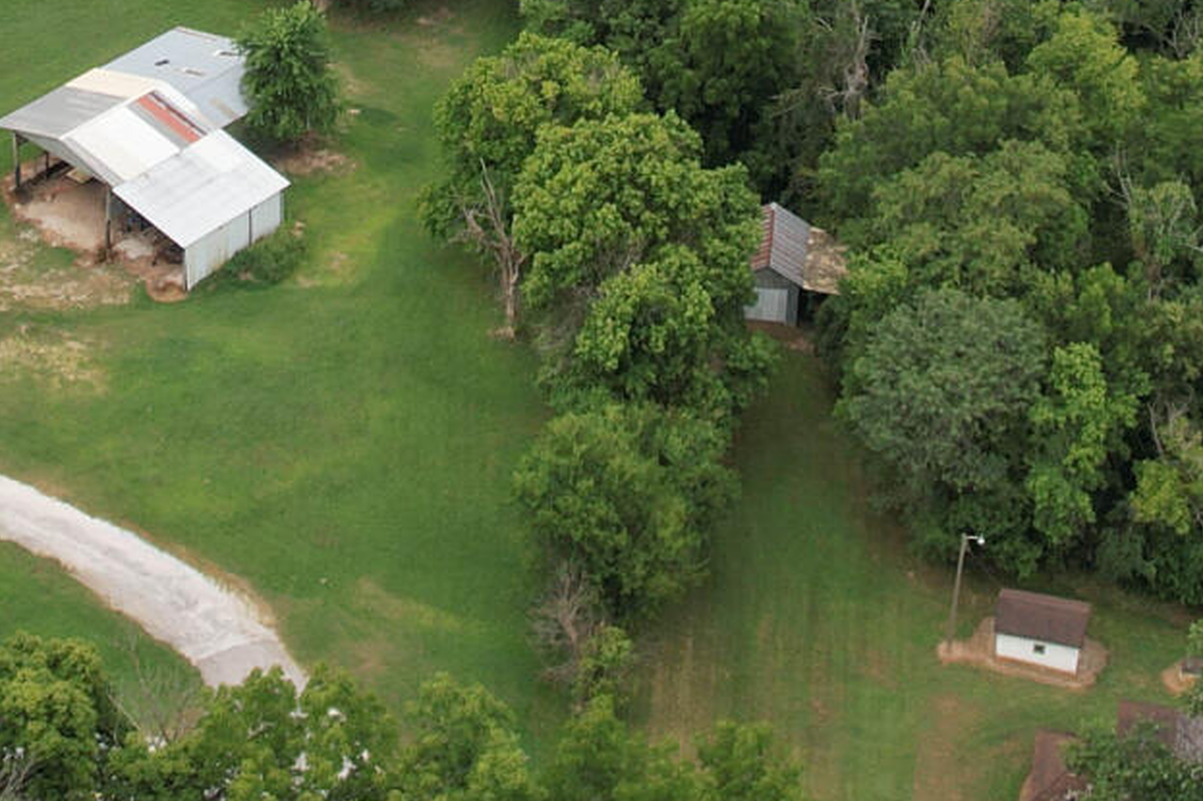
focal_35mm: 106
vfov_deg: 12.2
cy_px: -461
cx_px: 286
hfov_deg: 19.1
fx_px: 3541
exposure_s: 1/640
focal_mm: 8.38
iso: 120
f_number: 2.8
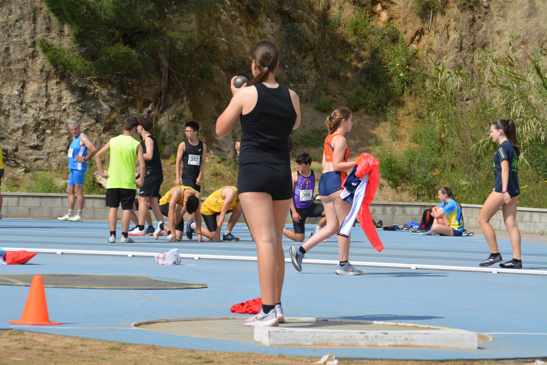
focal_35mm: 142
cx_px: 274
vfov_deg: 9.6
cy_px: 182
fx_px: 2165
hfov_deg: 14.4
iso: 400
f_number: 7.1
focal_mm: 95
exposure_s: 1/2000
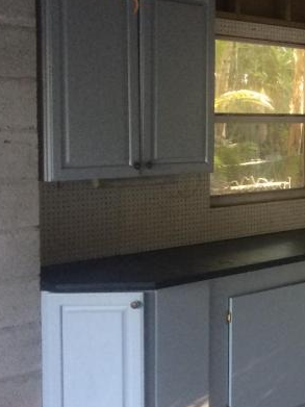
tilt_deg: -7.2
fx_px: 893
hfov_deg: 17.3
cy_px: 206
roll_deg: -2.8
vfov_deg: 25.7
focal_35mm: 76
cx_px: 471
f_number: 2.2
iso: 100
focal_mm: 4.15
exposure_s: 1/30
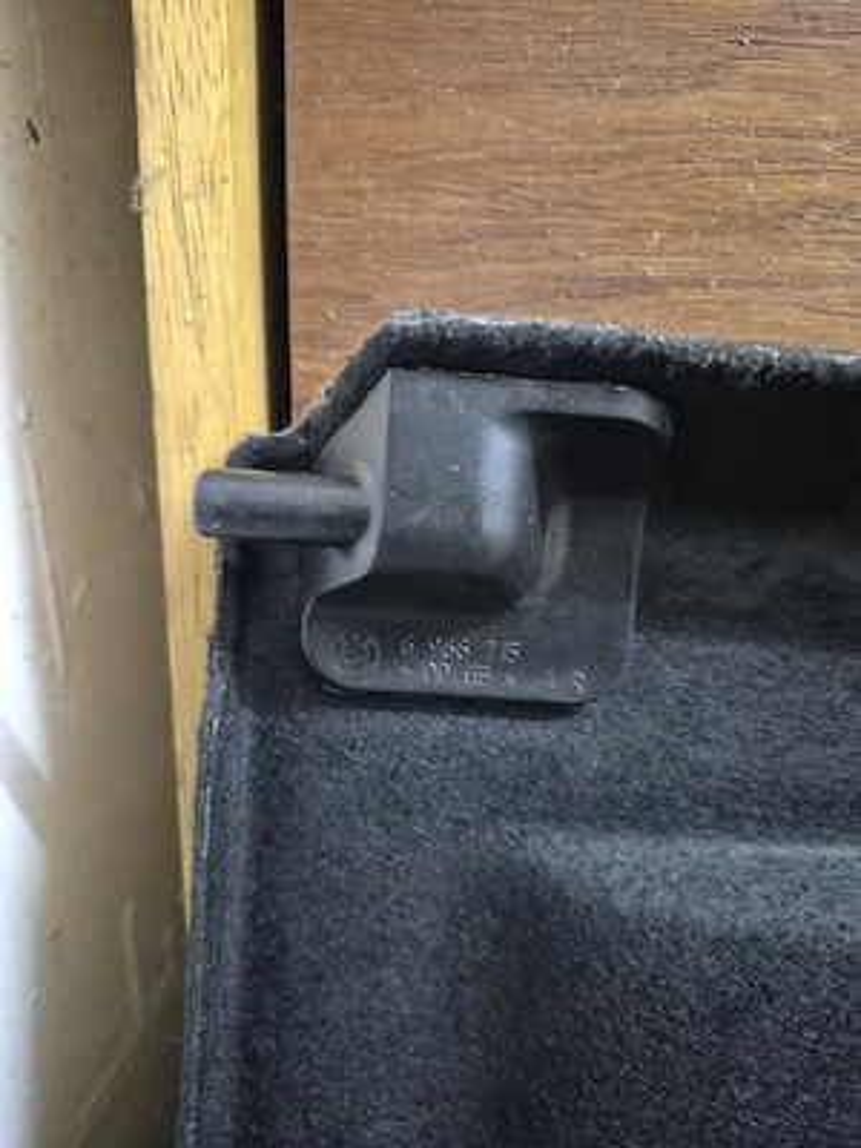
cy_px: 574
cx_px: 430
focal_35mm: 23
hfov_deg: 58.9
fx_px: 763
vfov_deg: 73.9
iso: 1600
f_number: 1.8
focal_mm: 5.4
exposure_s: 1/25
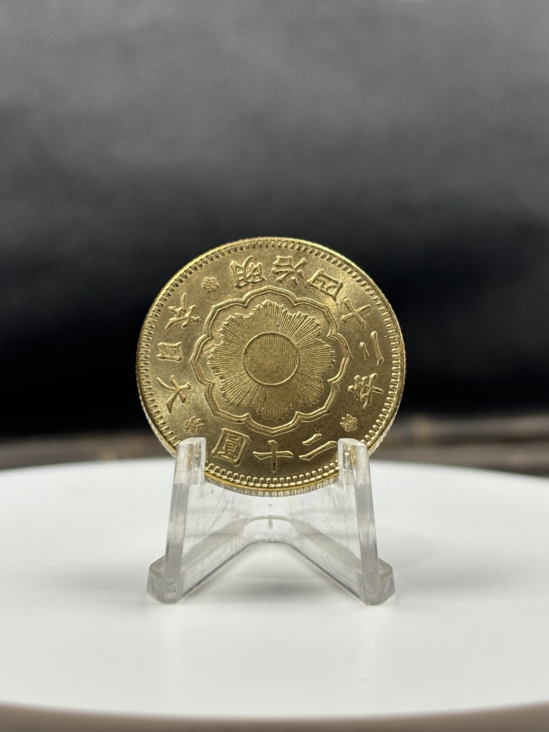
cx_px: 274
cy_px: 366
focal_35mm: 52
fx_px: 1100
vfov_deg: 36.8
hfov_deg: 28.0
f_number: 1.6
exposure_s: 1/60
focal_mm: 5.96
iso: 50
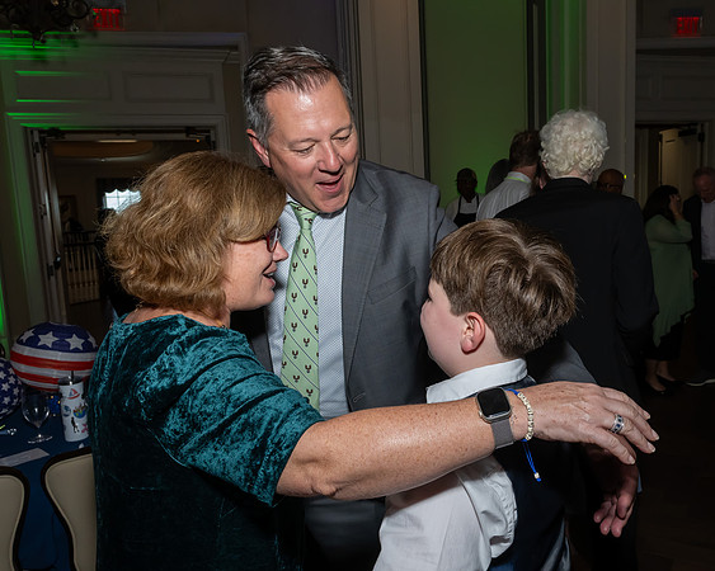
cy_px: 286
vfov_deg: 51.2
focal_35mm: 28
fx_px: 596
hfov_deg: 61.4
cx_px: 427
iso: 1000
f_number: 8
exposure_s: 1/250
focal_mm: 17
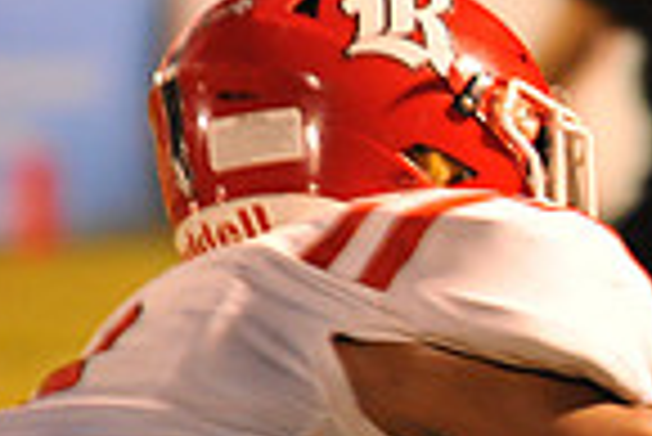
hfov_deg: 2.6
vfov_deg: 1.7
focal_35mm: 800
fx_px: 14503
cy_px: 211
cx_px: 1268
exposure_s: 1/160
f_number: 5
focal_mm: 200
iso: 5000
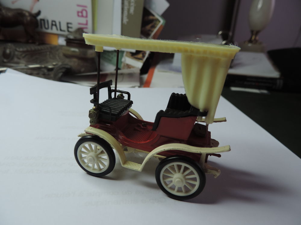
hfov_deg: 71.6
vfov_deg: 56.8
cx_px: 150
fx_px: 209
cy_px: 112
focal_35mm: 24
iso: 80
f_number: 3
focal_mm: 4.3
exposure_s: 1/50
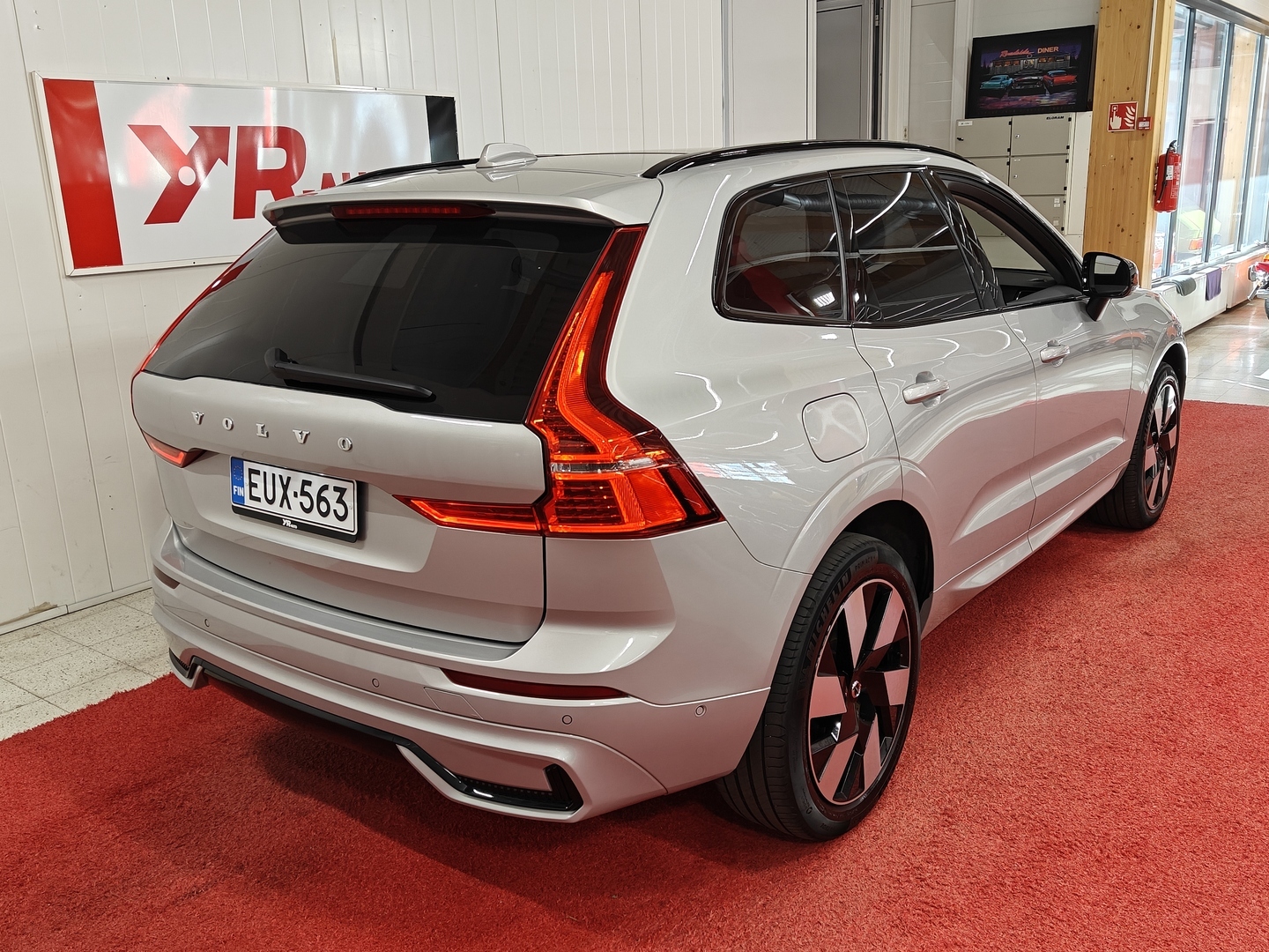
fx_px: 1136
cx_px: 634
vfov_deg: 45.4
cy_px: 476
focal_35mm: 31
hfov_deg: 58.4
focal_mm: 5.59
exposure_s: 1/100
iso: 64
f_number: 1.8
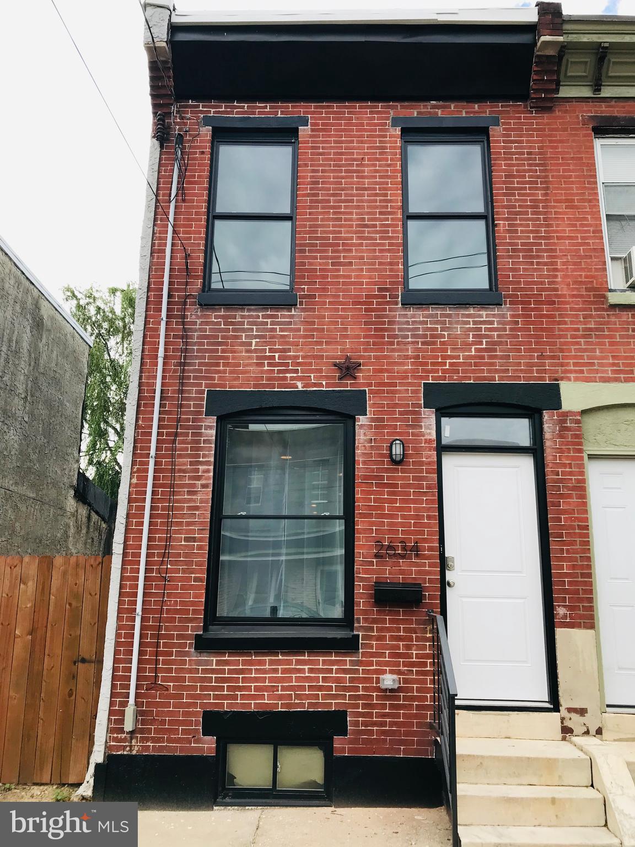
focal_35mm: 28
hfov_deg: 49.7
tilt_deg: +14.2
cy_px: 424
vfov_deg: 63.4
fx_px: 685
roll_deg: -1.0
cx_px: 318
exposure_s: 1/630
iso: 20
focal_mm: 3.99
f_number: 1.8
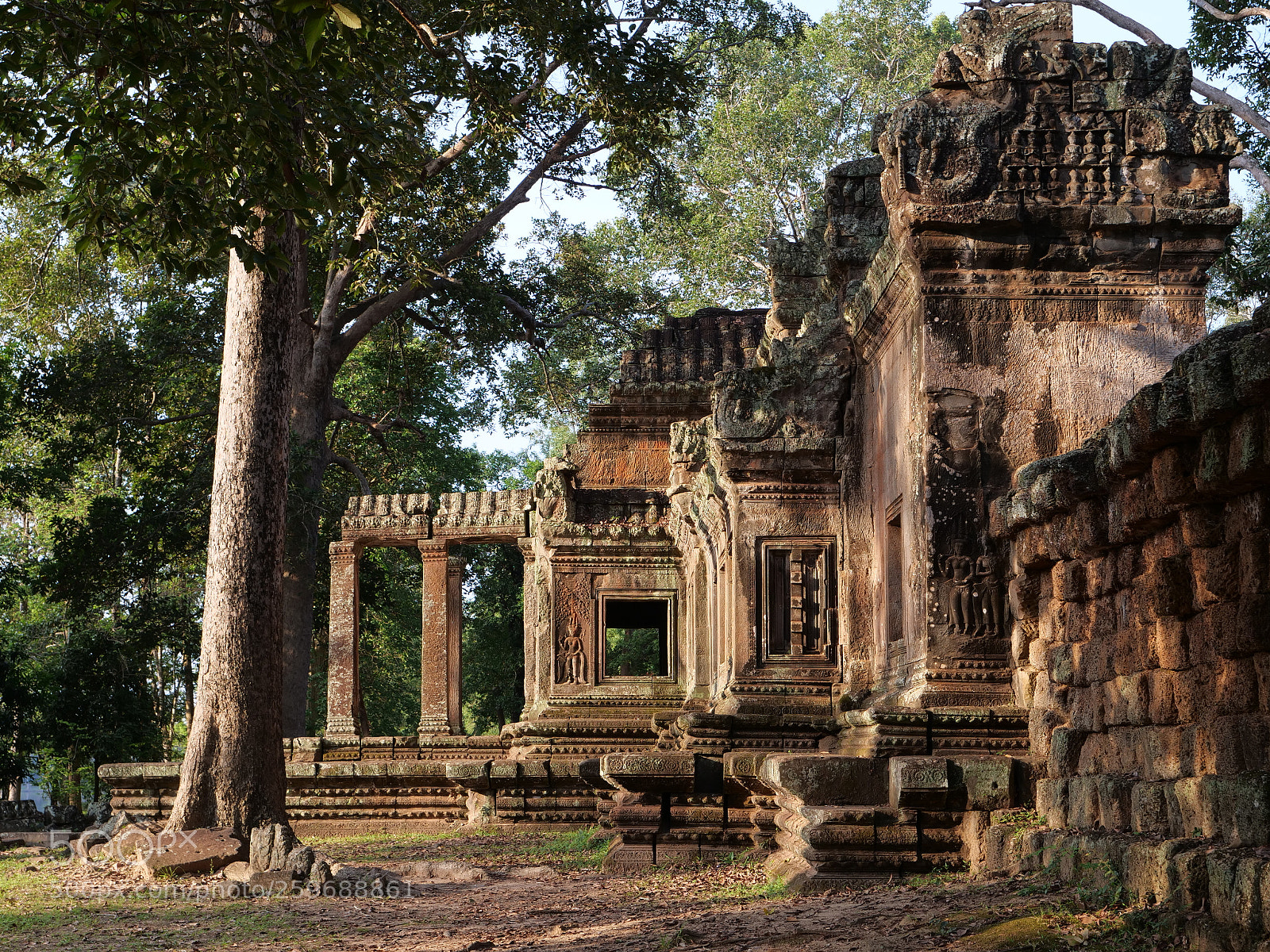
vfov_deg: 27.0
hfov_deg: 35.5
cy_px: 476
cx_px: 635
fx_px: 1981
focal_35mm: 54
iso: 200
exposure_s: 1/160
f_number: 5
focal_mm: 27
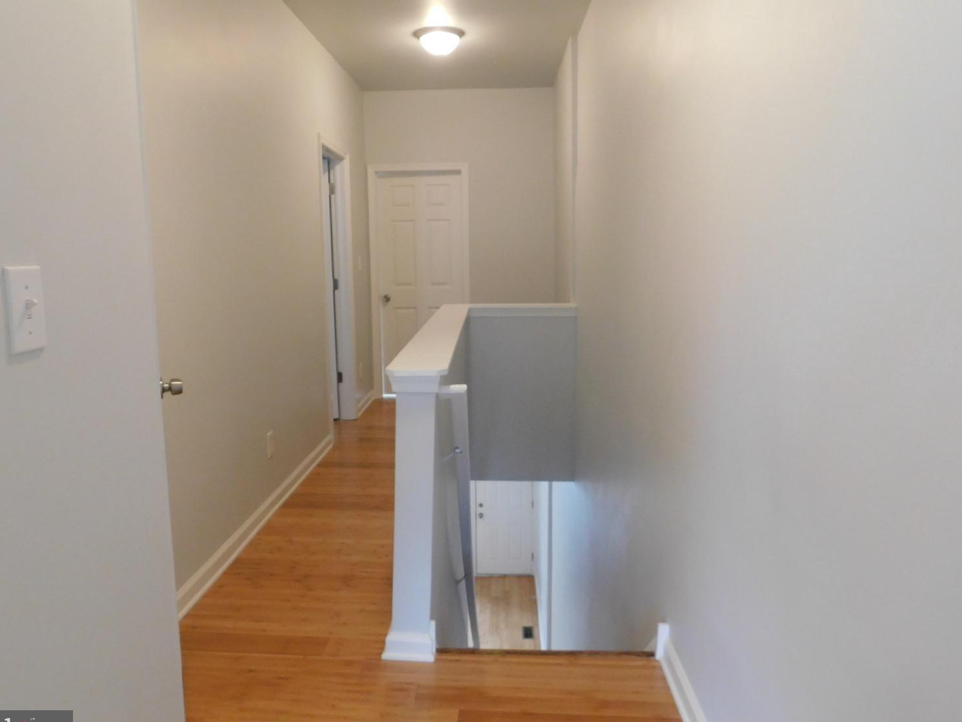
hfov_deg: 67.3
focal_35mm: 26
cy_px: 361
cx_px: 467
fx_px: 723
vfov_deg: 53.1
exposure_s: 1/30
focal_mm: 4.1
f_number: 3
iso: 320
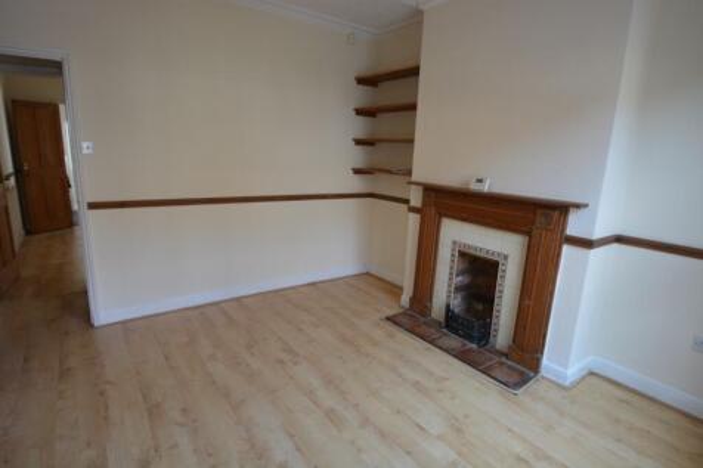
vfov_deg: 67.3
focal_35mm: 18
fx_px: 351
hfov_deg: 90.0
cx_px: 352
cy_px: 234
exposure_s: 1/60
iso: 450
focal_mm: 12
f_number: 4
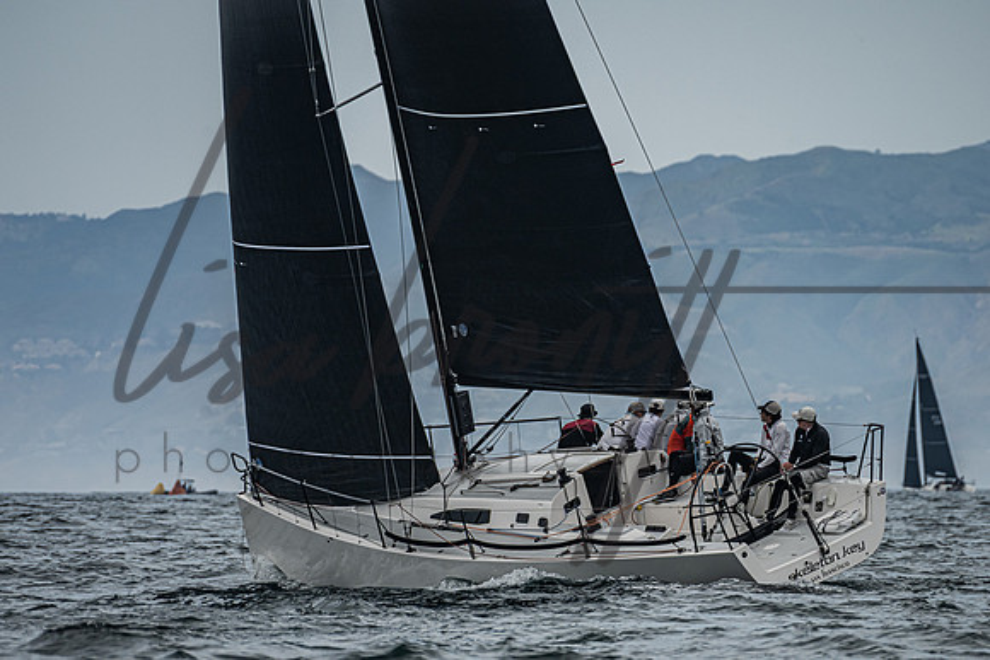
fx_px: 14939
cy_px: 375
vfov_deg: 2.5
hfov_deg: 3.8
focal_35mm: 543
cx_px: 449
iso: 320
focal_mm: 400
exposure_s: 1/1600
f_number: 8
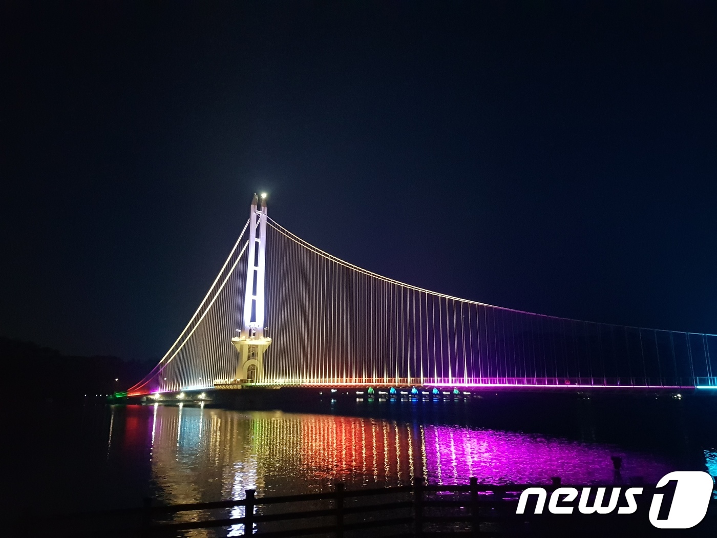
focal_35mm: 26
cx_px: 358
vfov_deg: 53.1
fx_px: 539
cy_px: 269
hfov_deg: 67.3
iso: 1250
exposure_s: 1/10
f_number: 1.7
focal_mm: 4.2
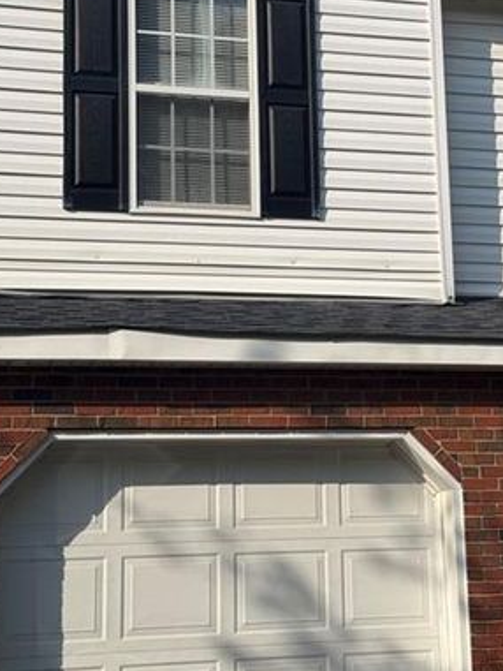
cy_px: 221
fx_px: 1627
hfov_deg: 17.5
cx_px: 385
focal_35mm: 84
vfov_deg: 23.2
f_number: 1.78
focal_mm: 6.76
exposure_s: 1/7143
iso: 64
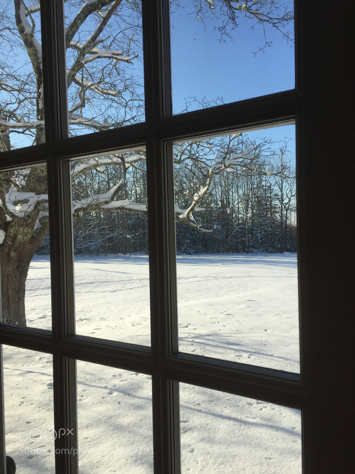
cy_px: 237
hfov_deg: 48.2
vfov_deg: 61.7
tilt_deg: -0.6
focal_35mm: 29
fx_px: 397
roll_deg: +1.1
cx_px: 178
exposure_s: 1/1799
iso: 32
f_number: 2.2
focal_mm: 4.15
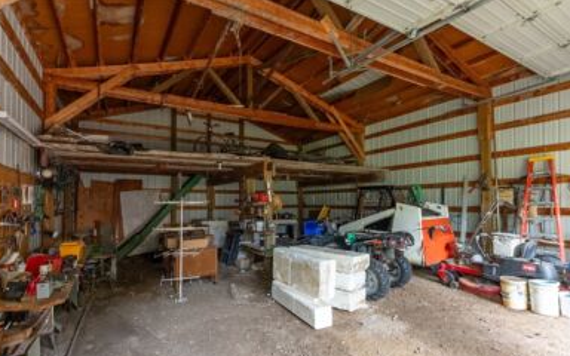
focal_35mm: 17
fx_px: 266
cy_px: 195
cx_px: 275
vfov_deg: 67.5
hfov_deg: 94.0
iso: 400
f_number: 3.2
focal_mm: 16.1
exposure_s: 1/3200
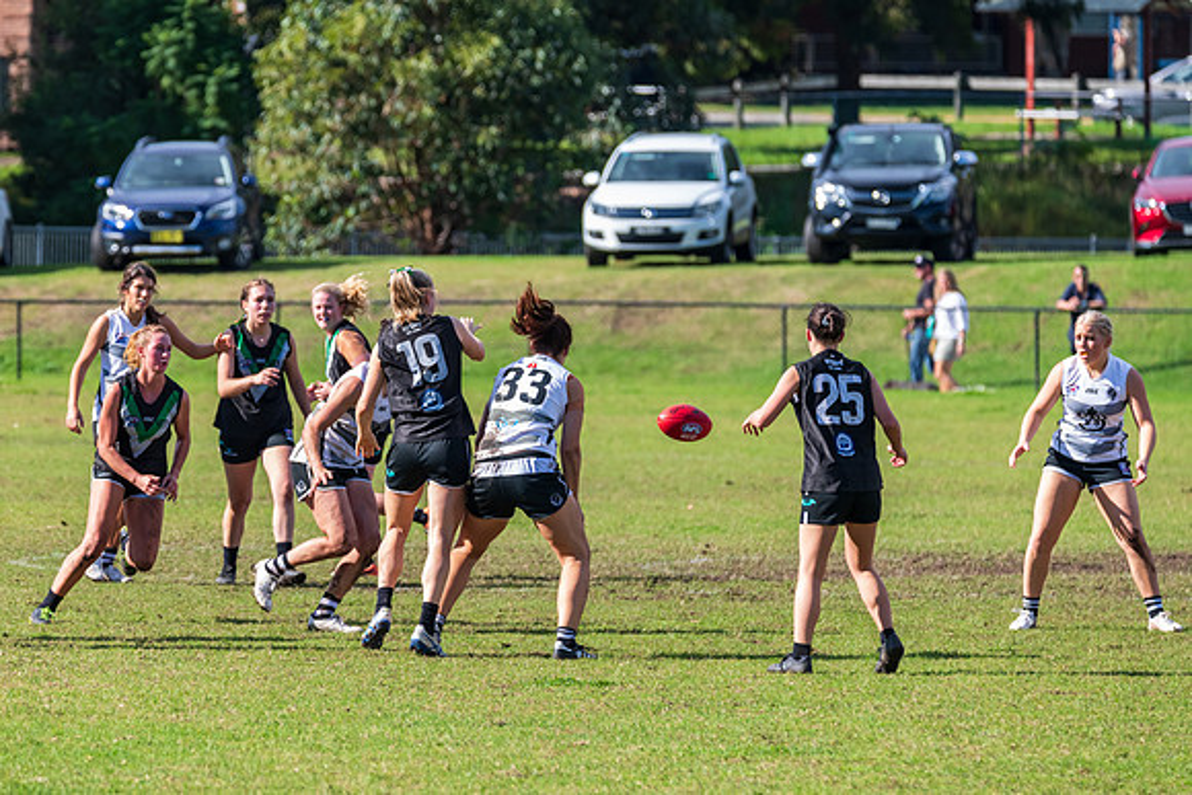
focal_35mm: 386
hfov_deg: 5.3
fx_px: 12779
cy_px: 388
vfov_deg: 3.6
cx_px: 535
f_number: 8
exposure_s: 1/1250
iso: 800
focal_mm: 350
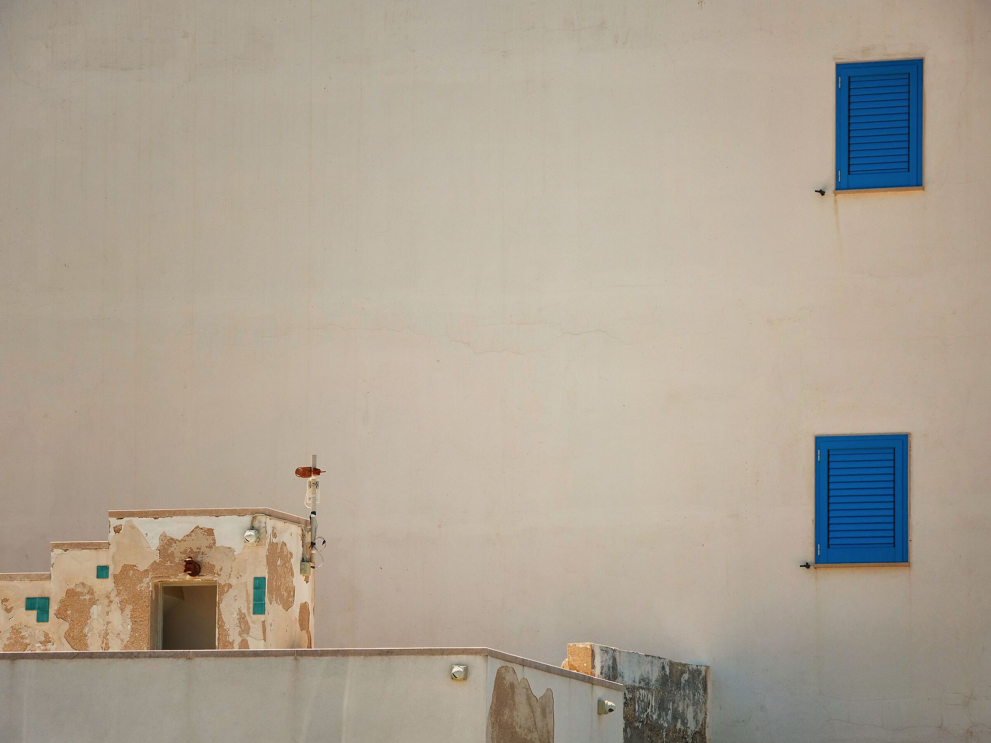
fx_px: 5726
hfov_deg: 9.9
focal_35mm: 200
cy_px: 372
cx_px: 496
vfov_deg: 7.4
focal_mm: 100
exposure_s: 1/1000
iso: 200
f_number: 5.6
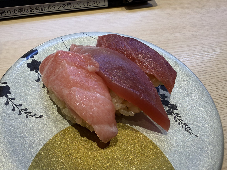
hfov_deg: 71.6
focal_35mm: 24
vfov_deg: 56.8
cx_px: 114
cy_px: 85
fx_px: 157
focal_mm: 2.22
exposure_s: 1/100
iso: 125
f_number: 2.2
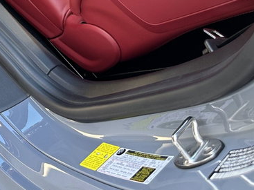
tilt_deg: -45.1
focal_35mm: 67
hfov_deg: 26.8
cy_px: -60
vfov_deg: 20.0
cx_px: -21
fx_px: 491
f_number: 1.78
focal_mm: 6.86
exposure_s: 1/121
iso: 125
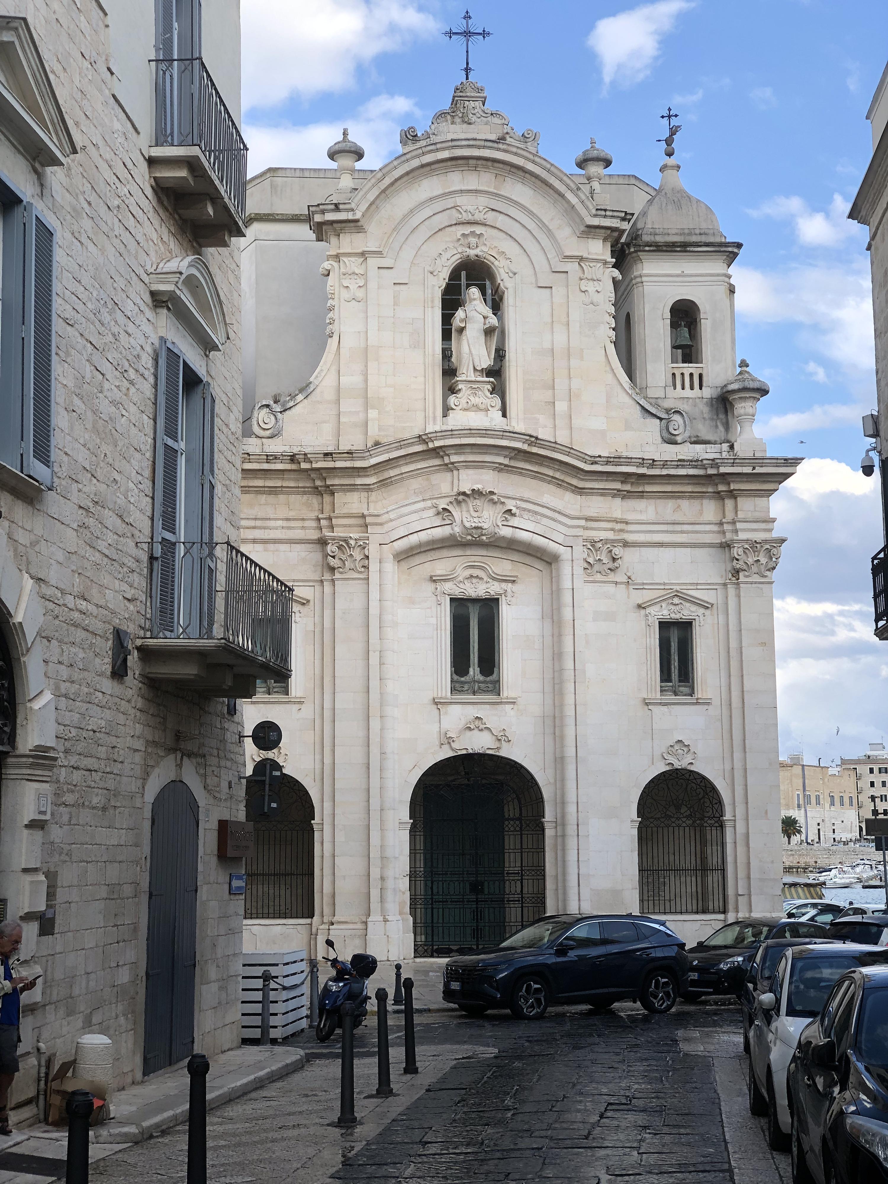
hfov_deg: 28.0
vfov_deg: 36.8
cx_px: 444
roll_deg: +1.8
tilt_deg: +8.4
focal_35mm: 52
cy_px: 592
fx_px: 1779
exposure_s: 1/395
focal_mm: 6
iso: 16
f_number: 2.4
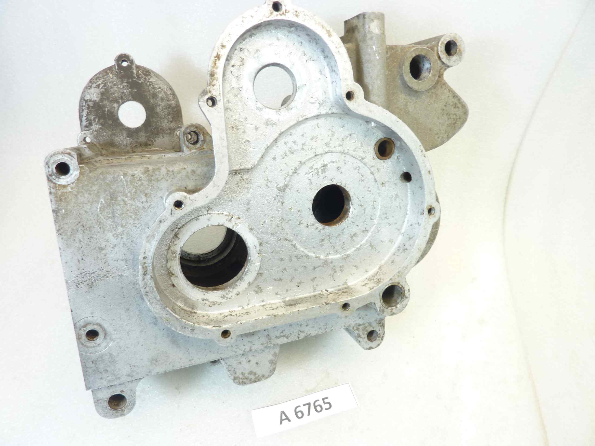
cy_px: 223
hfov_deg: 69.4
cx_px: 298
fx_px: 430
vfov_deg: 54.9
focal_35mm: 25
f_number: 3.3
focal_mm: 4.1
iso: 80
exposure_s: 1/15
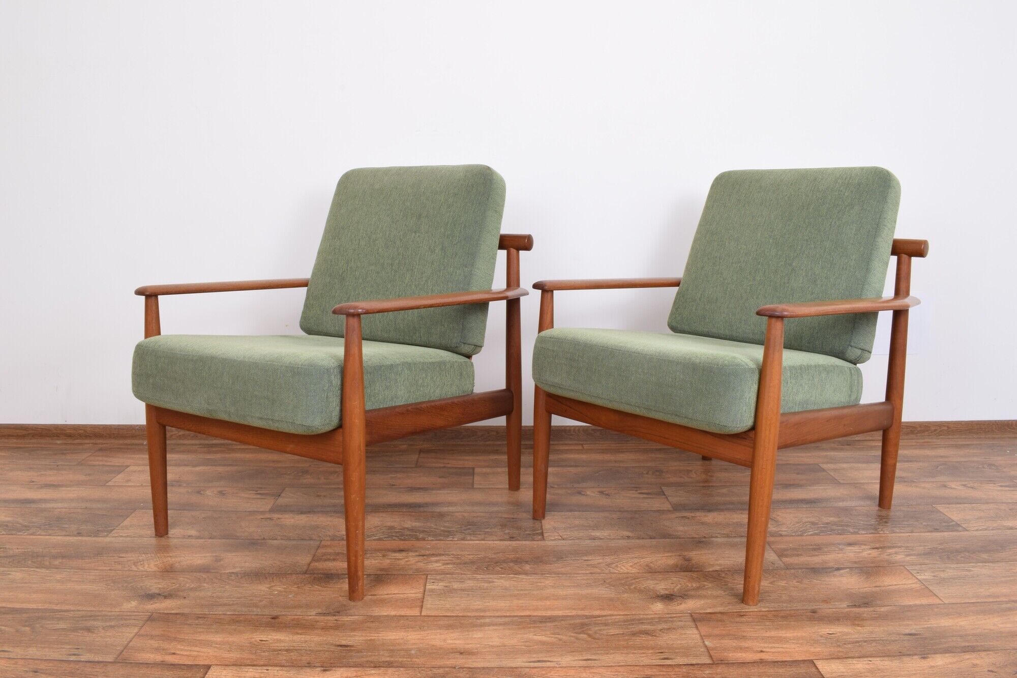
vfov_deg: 47.9
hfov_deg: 67.4
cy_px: 339
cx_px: 508
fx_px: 763
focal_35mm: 27
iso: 100
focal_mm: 18
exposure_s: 3
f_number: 22
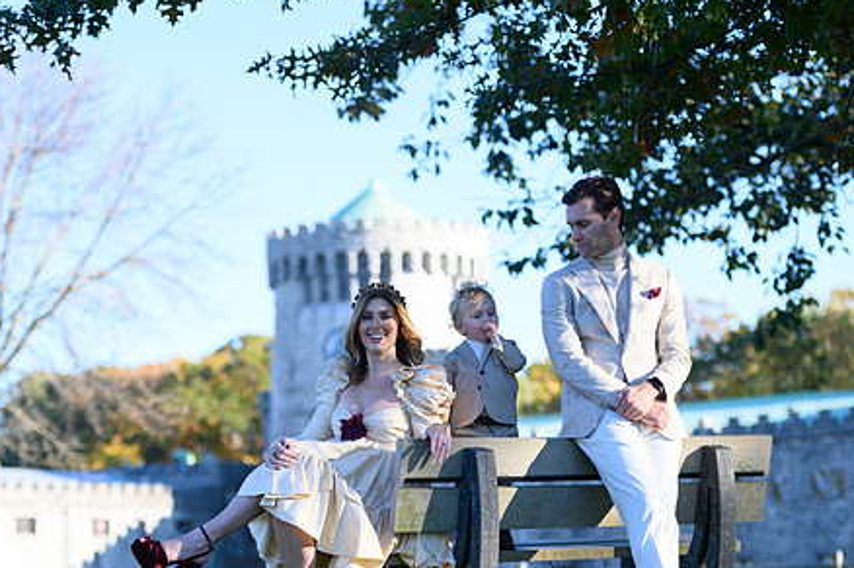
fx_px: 2701
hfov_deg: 18.0
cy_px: 304
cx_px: 384
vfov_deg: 12.0
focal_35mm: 114
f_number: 3.2
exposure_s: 1/6400
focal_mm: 86
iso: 1600
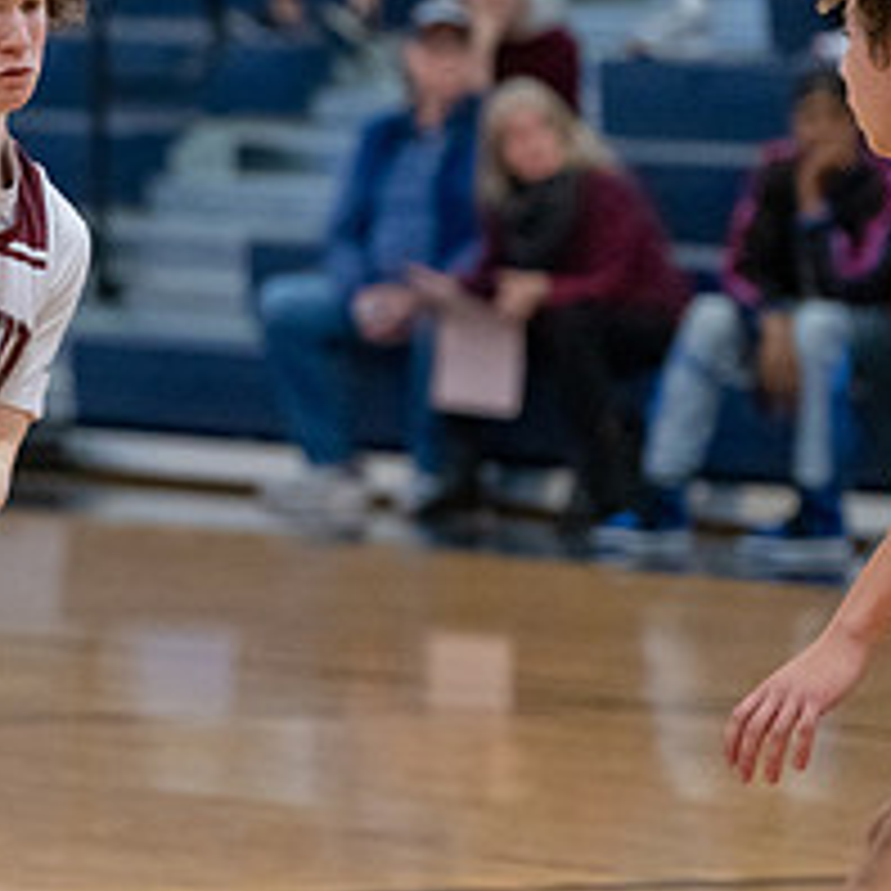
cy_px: 177
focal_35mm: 364
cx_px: 42
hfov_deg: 4.8
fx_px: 10600
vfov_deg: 4.8
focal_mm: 124
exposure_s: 1/1000
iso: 5000
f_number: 2.8
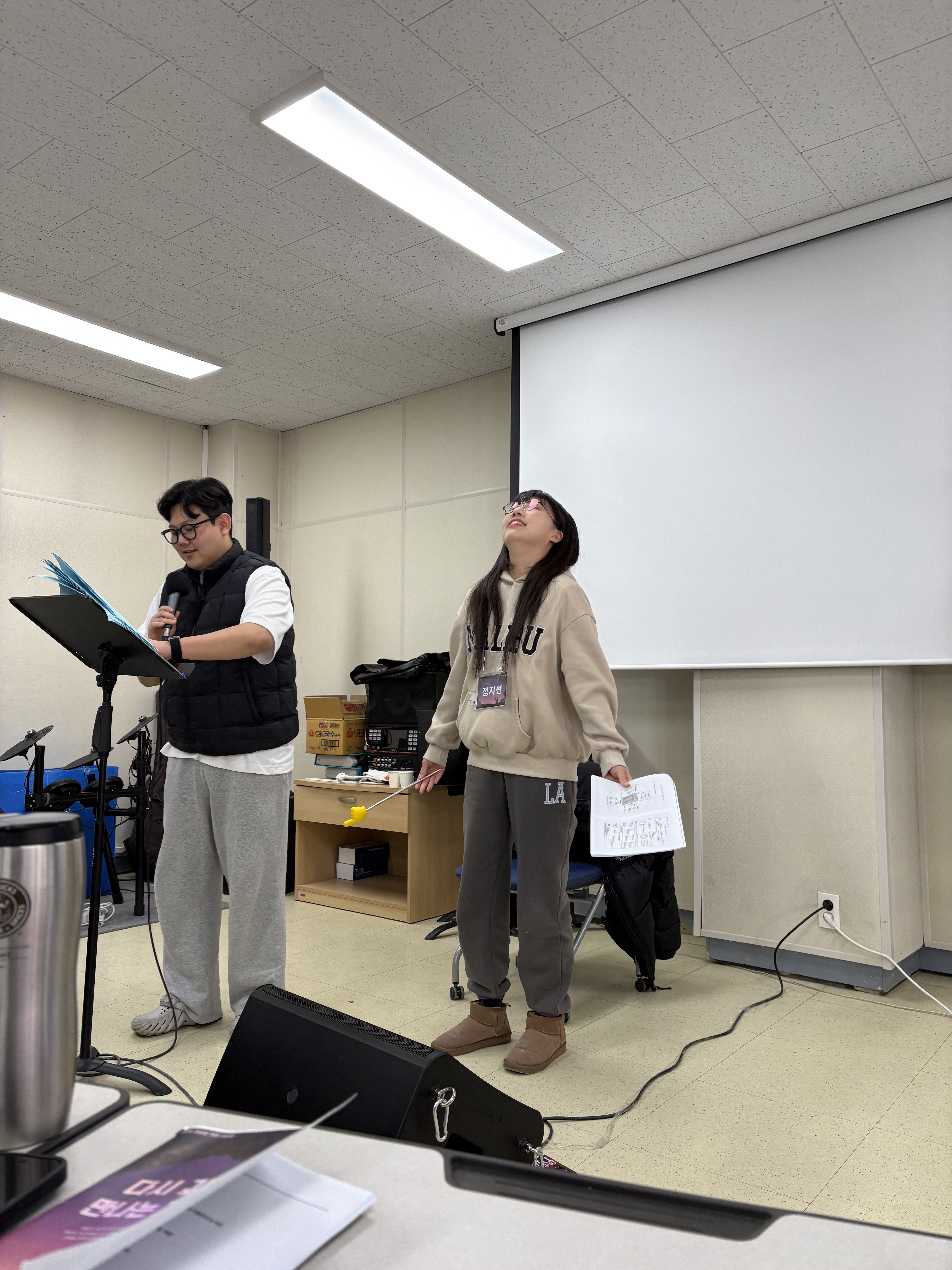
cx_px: 476
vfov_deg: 67.3
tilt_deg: +3.3
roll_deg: -0.9
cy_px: 635
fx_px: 953
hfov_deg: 53.1
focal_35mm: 26
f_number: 1.6
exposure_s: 1/122
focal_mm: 5.96
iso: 64
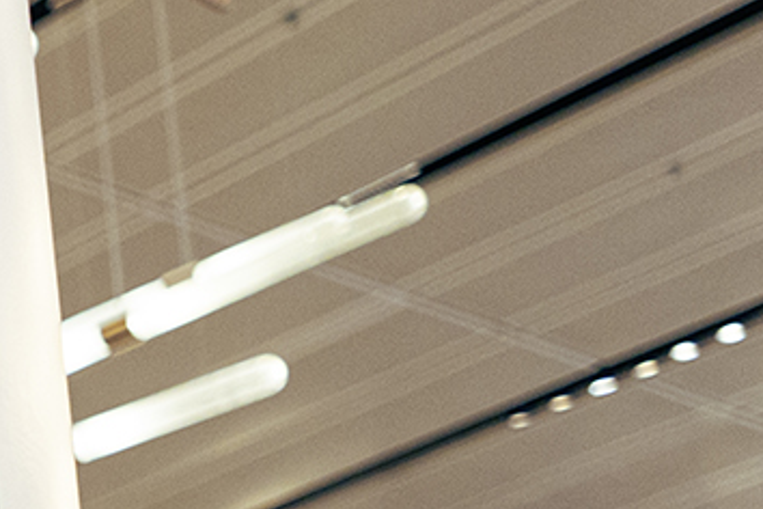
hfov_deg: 10.7
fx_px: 3348
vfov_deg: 8.3
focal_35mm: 158
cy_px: 952
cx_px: -1194
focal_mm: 28
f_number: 2.8
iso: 1600
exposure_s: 1/250
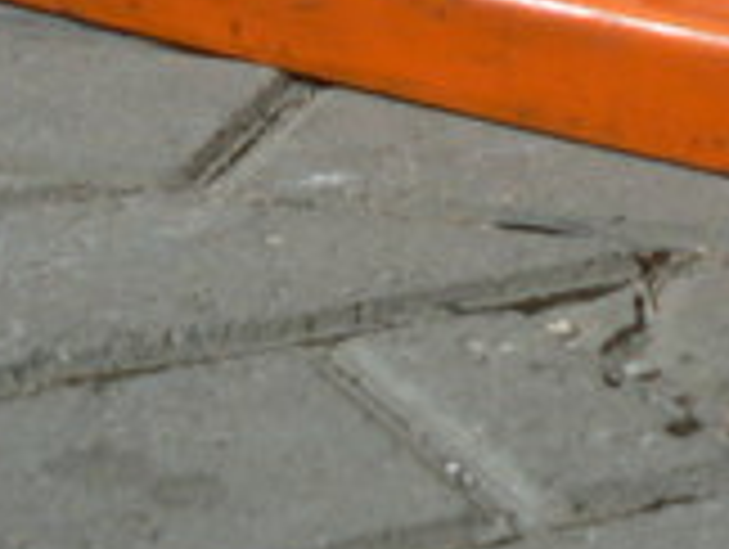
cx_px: 500
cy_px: -392
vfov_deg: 10.6
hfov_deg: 14.8
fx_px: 2805
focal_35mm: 133
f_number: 2.8
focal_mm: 6
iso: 160
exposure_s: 1/30
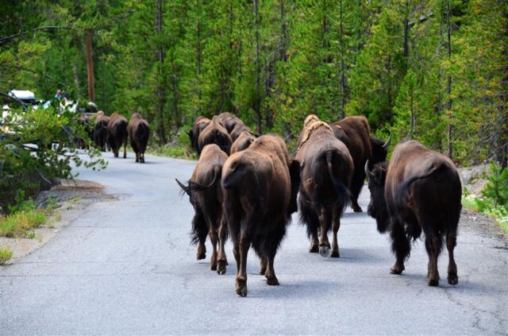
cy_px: 168
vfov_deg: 9.6
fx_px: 2005
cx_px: 254
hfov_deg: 14.4
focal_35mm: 142
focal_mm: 95
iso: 200
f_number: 5.3
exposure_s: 1/200
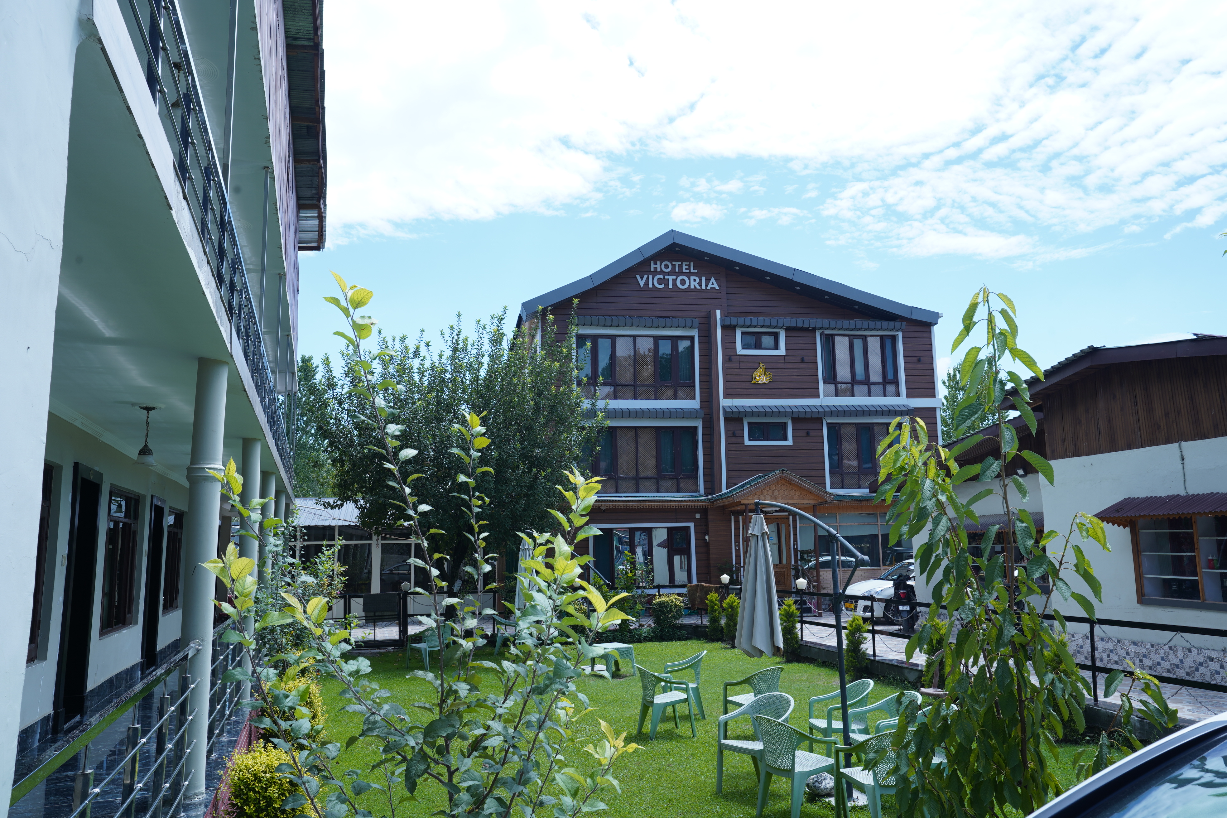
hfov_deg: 65.5
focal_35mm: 28
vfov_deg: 46.4
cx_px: 614
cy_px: 409
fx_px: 954
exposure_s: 1/60
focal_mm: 28
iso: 100
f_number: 11
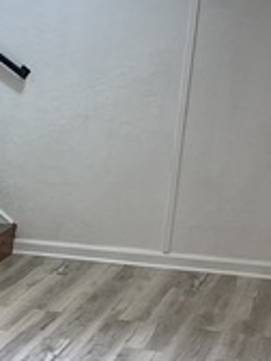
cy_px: 396
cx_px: -200
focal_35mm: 99
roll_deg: +0.8
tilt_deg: -20.1
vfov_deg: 19.0
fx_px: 1033
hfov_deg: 13.5
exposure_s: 1/60
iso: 80
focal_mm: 5.1
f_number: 1.6
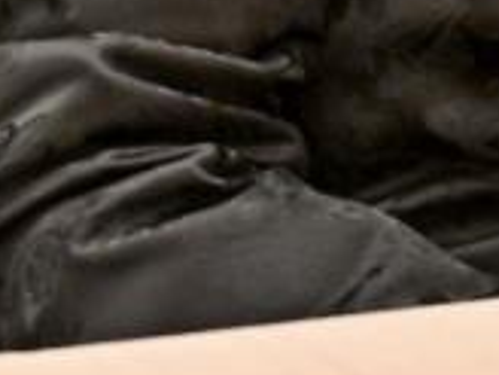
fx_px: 2508
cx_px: 1229
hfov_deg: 9.9
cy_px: -325
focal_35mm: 174
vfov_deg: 8.2
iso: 1250
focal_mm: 29
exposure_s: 1/250
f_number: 4
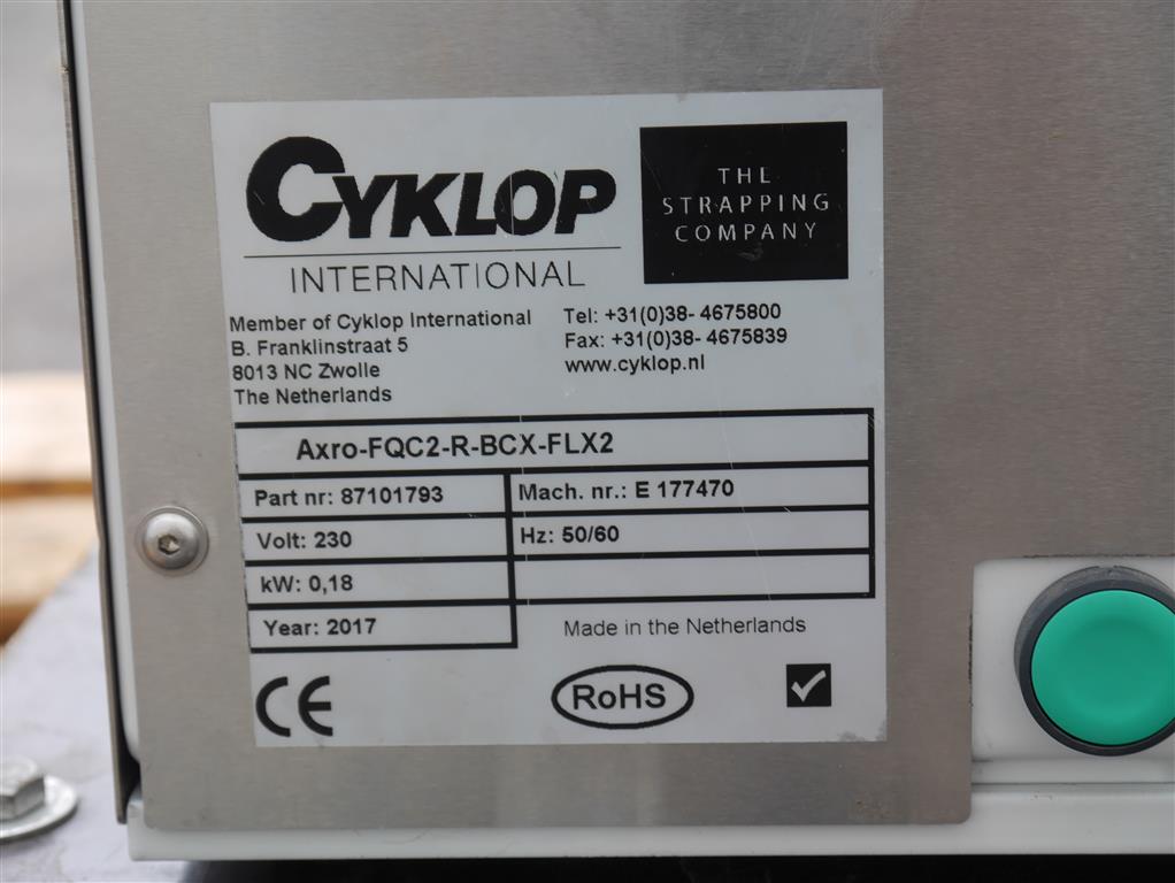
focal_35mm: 84
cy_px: 442
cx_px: 588
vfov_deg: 17.6
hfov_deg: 23.3
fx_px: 2853
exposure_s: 1/200
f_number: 6.3
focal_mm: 42
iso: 160
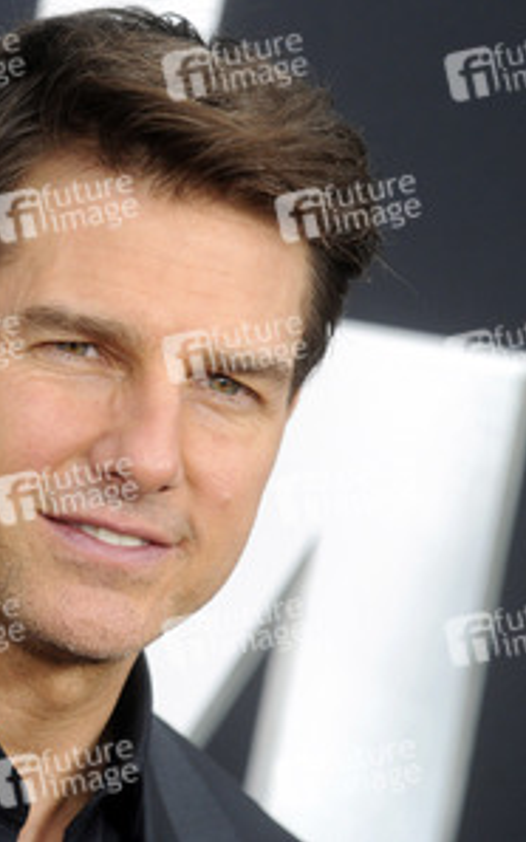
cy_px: 421
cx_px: -11
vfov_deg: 6.8
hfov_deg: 4.3
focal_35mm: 308
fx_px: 7071
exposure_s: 1/400
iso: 1600
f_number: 4
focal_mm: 200
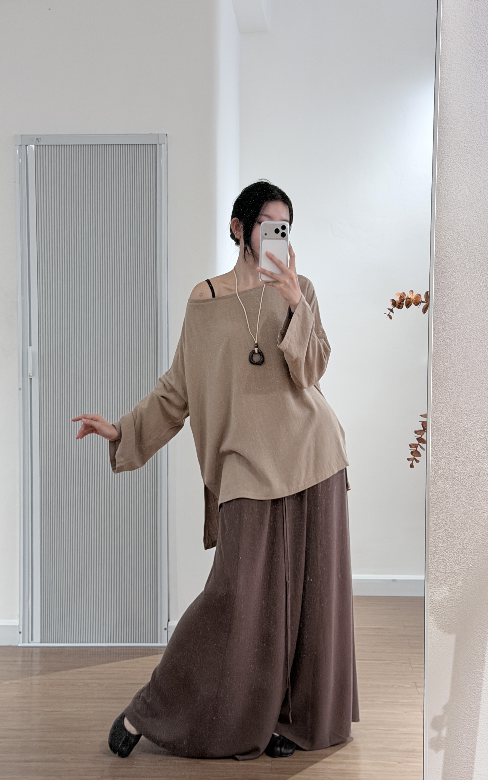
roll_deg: +1.6
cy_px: 389
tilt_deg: -12.7
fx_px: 1085
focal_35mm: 51
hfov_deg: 25.3
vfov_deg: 39.6
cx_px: 261
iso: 125
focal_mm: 6.76
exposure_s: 1/50
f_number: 1.78
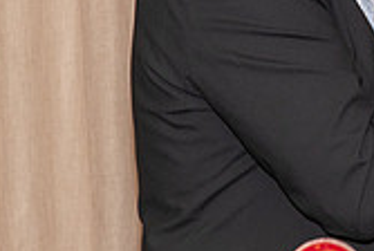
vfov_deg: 4.1
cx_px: 569
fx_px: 3476
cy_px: -24
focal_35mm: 334
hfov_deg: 6.1
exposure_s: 1/60
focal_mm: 92
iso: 800
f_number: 5.6
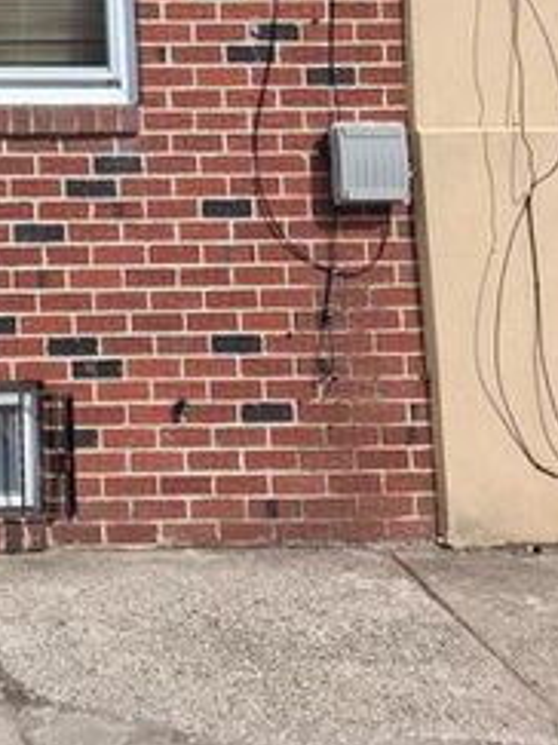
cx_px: -181
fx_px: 1592
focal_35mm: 74
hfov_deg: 18.4
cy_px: -265
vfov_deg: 22.9
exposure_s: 1/539
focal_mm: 4
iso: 25
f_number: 1.8
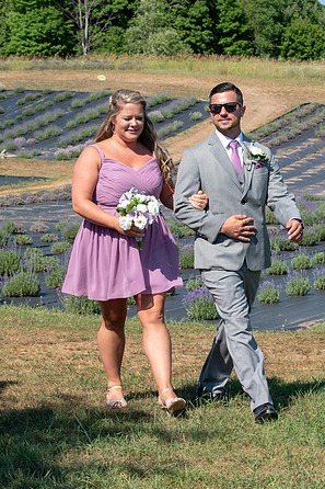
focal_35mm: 109
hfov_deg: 12.5
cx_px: 255
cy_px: 246
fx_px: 1477
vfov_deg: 18.8
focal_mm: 48
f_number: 9
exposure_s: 1/320
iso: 200
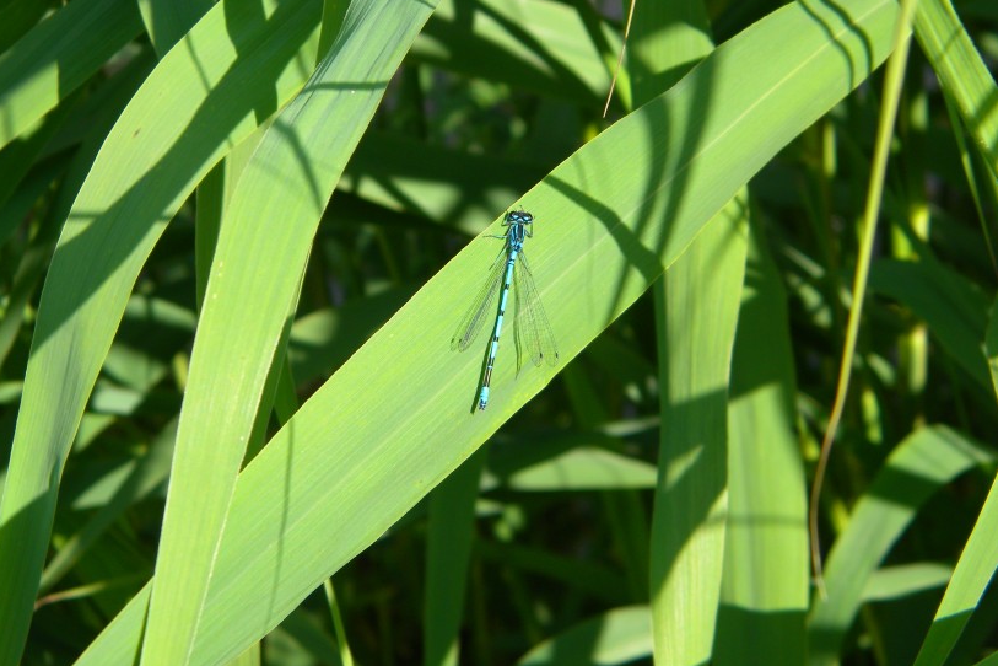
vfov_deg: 15.7
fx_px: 2412
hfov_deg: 23.4
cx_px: 497
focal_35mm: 87
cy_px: 299
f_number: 4.5
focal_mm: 15.1
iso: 80
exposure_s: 1/237
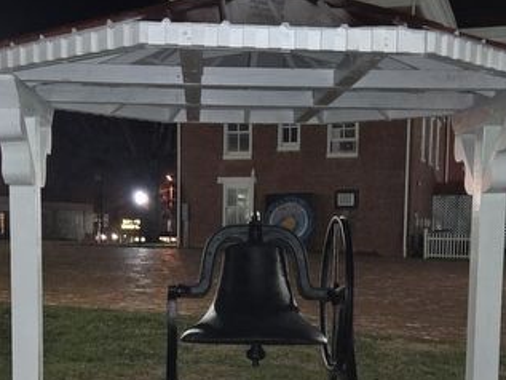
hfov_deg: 33.2
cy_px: 281
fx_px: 848
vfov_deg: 25.0
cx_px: 225
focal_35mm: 58
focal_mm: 5.4
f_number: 1.8
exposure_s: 1/12
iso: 400
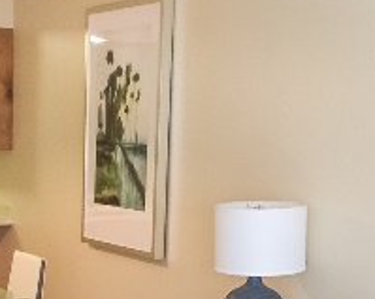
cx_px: 96
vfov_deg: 16.4
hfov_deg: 20.9
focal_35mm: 91
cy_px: 318
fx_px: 1009
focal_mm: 4.15
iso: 125
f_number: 2.2
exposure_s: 1/30
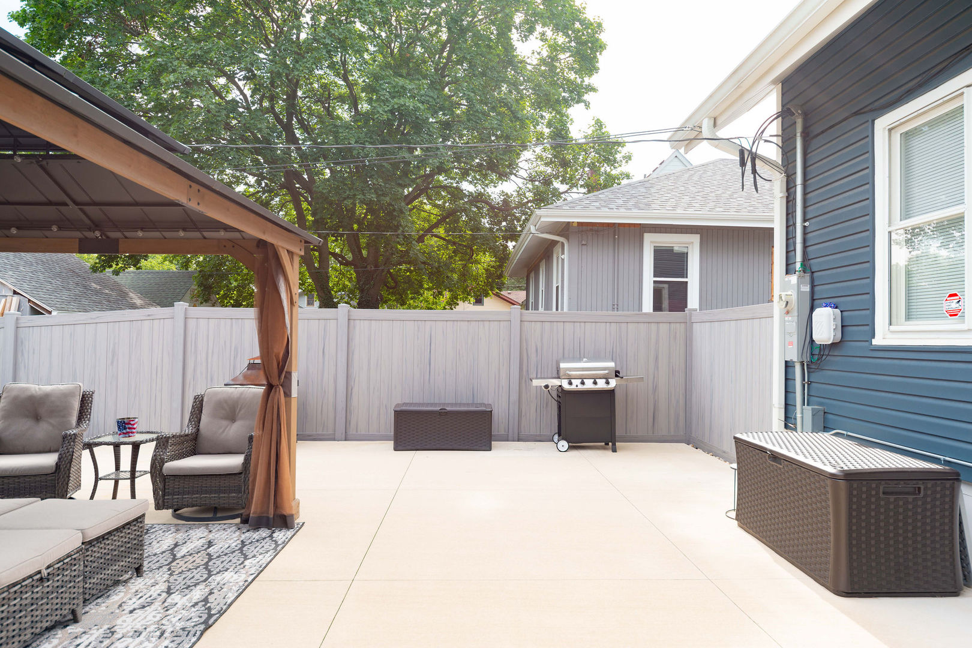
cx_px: 486
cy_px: 324
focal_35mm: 24
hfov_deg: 73.7
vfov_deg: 53.1
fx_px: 648
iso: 125
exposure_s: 1/125
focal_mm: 24
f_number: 6.3
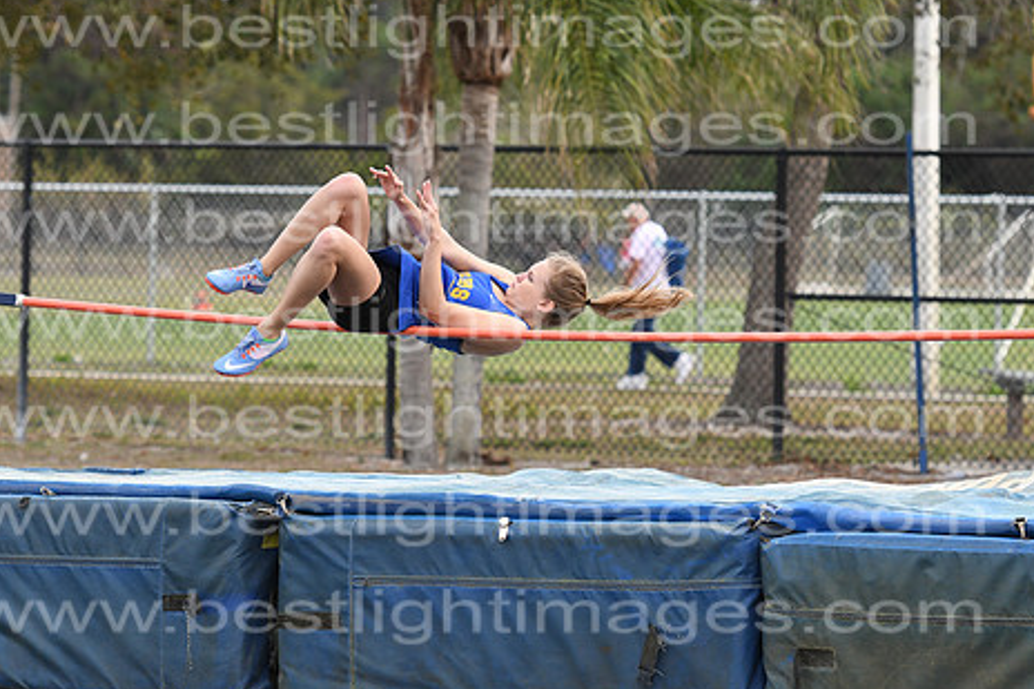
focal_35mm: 244
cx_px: 479
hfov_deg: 8.4
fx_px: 7005
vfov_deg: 5.6
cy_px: 275
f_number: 4
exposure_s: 1/1250
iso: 400
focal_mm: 130
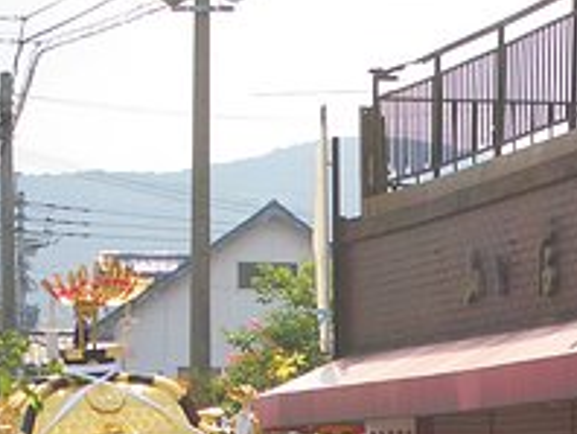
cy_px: 449
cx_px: 504
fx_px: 3788
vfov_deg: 6.5
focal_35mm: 227
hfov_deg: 8.7
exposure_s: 1/125
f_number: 7
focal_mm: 14.6
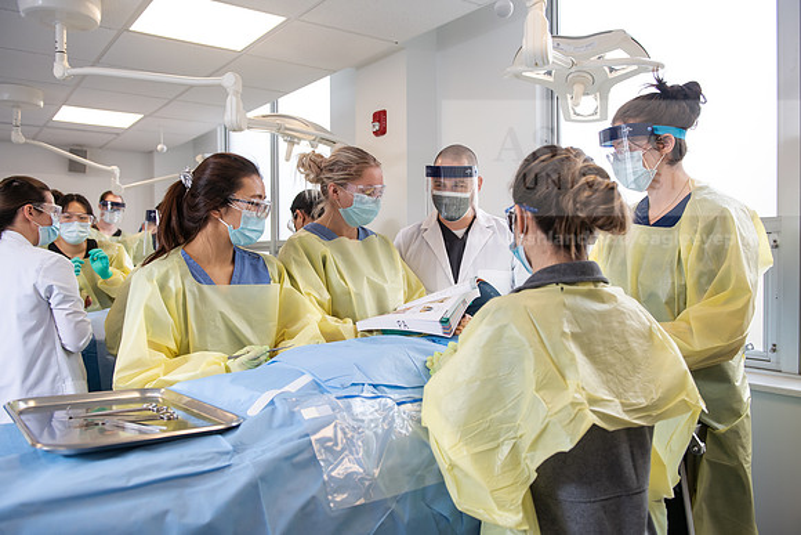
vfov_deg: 46.4
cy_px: 268
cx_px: 400
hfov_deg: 65.5
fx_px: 623
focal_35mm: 28
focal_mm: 28
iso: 500
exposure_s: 1/200
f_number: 4
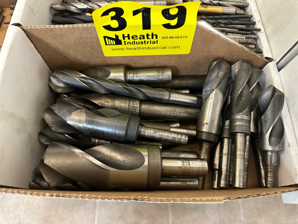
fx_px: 207
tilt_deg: -67.1
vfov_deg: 56.8
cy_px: 112
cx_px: 149
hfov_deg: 71.6
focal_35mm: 24
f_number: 1.78
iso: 500
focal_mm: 6.86
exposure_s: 1/56
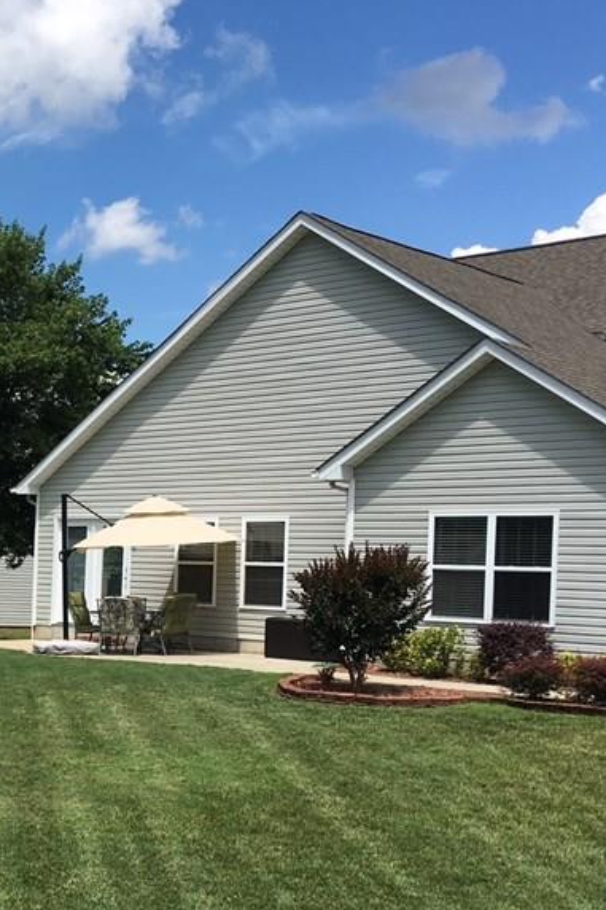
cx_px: -64
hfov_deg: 23.5
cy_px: 579
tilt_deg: +1.6
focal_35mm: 54
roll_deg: -2.7
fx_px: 1364
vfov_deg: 36.6
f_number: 2.2
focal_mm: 4.15
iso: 25
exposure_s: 1/1570
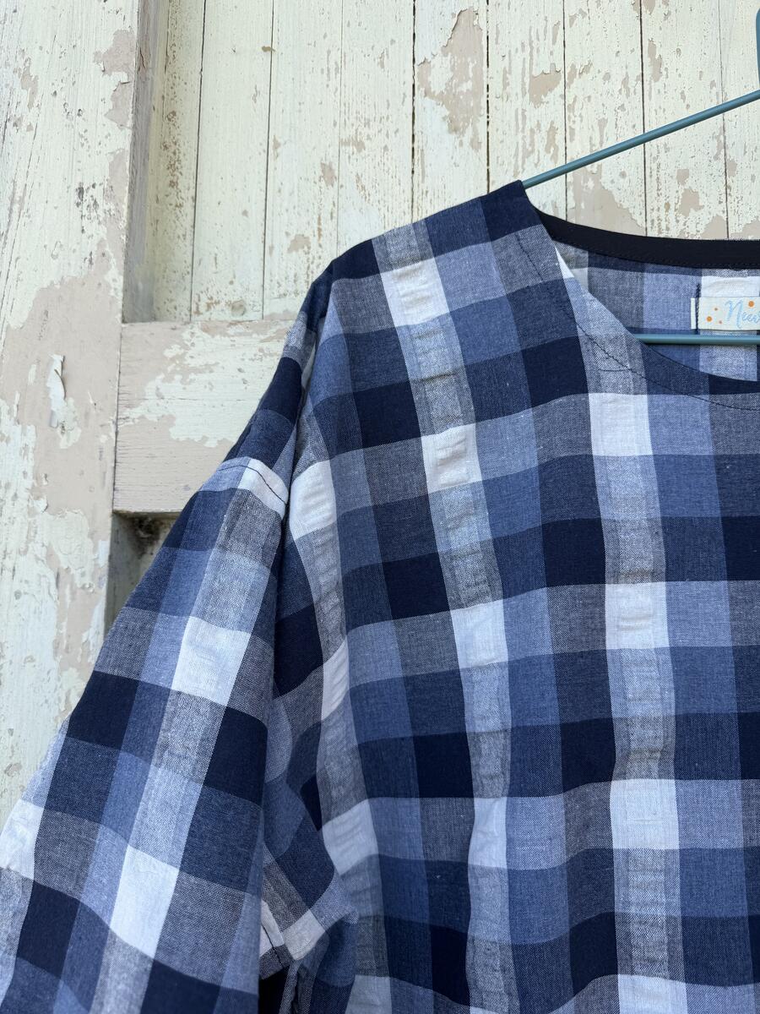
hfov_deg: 56.8
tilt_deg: -1.8
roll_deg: -0.1
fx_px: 703
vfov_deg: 71.6
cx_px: 380
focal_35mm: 24
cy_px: 507
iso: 80
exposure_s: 1/665
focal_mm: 6.76
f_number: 1.78
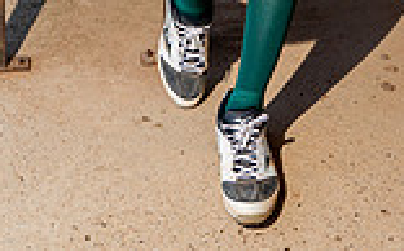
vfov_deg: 10.9
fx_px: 1132
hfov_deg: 20.2
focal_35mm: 103
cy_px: -329
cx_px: 262
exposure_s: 1/250
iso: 200
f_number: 5
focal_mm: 35
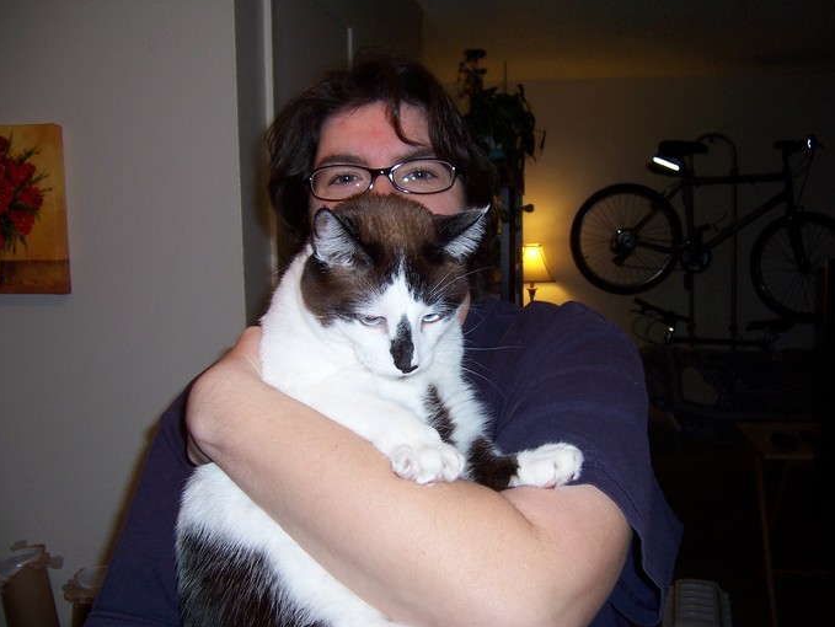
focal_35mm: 34
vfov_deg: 41.8
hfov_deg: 53.9
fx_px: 821
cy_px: 321
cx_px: 425
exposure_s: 1/60
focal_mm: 5.5
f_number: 2.8
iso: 80
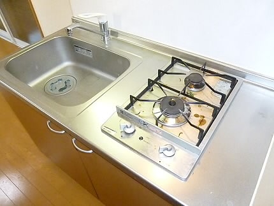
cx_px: 137
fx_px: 198
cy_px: 103
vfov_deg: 54.9
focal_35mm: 25
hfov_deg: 69.4
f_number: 3.1
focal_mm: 4.5
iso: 1600
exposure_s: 1/160
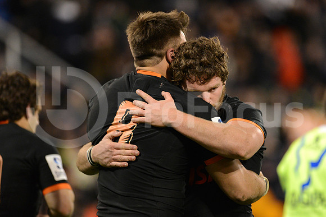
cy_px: 108
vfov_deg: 4.6
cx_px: 163
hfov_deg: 6.9
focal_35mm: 300
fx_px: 2717
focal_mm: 300
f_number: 2.8
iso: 4500
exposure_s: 1/1250
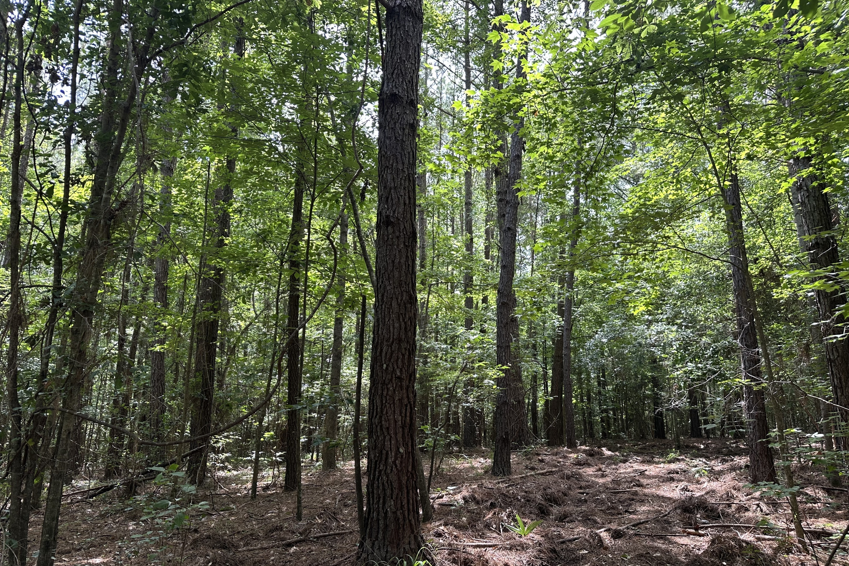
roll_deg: -2.0
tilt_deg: +11.0
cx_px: 425
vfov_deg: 51.3
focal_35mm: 25
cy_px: 293
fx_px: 590
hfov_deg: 71.5
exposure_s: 1/135
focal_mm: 6.86
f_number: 1.78
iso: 64
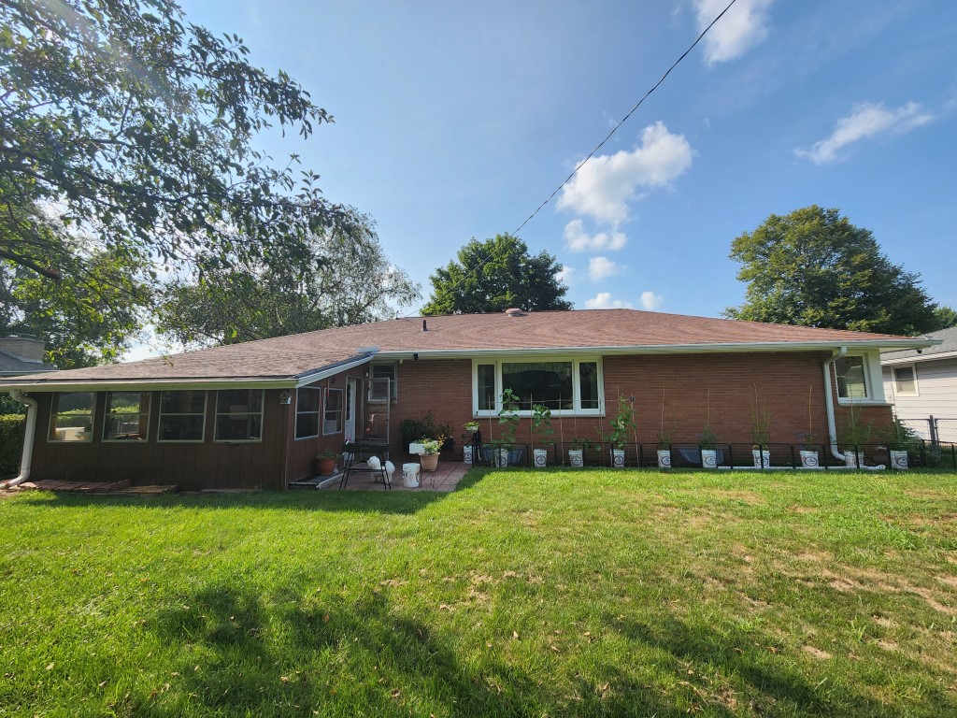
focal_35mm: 13
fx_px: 359
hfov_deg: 106.2
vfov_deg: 89.9
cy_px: 359
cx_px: 478
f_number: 2.2
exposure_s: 1/1497
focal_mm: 2.2
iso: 50
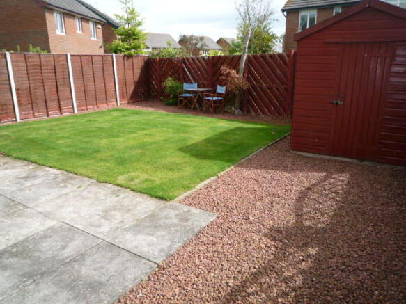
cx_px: 203
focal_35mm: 25
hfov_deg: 69.4
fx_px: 293
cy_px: 152
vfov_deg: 54.9
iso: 100
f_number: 3.5
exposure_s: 1/640
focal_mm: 4.4
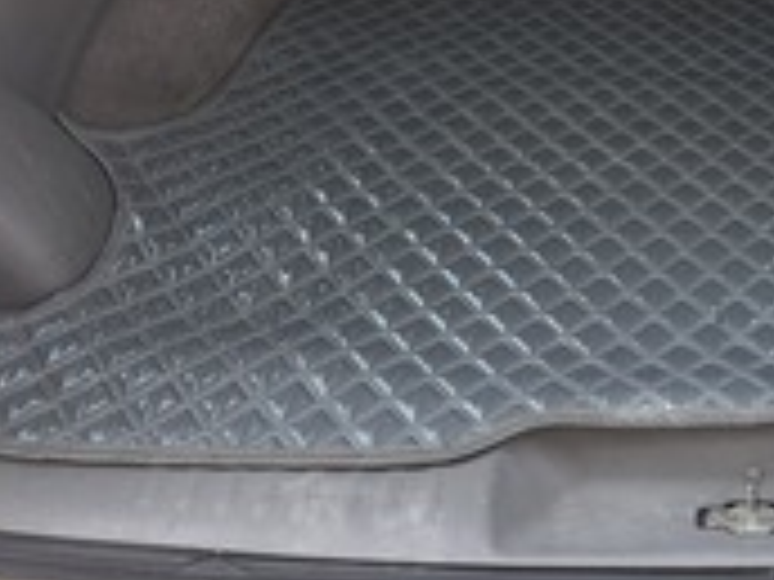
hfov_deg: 29.8
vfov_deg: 22.4
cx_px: 754
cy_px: -92
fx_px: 1364
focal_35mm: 61
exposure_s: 1/207
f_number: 1.7
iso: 100
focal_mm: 6.3
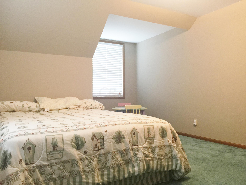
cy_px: 92
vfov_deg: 48.2
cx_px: 123
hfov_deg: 61.7
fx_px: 206
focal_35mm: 29
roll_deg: -0.7
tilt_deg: +1.0
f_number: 2.2
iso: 64
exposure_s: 1/15
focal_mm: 4.15
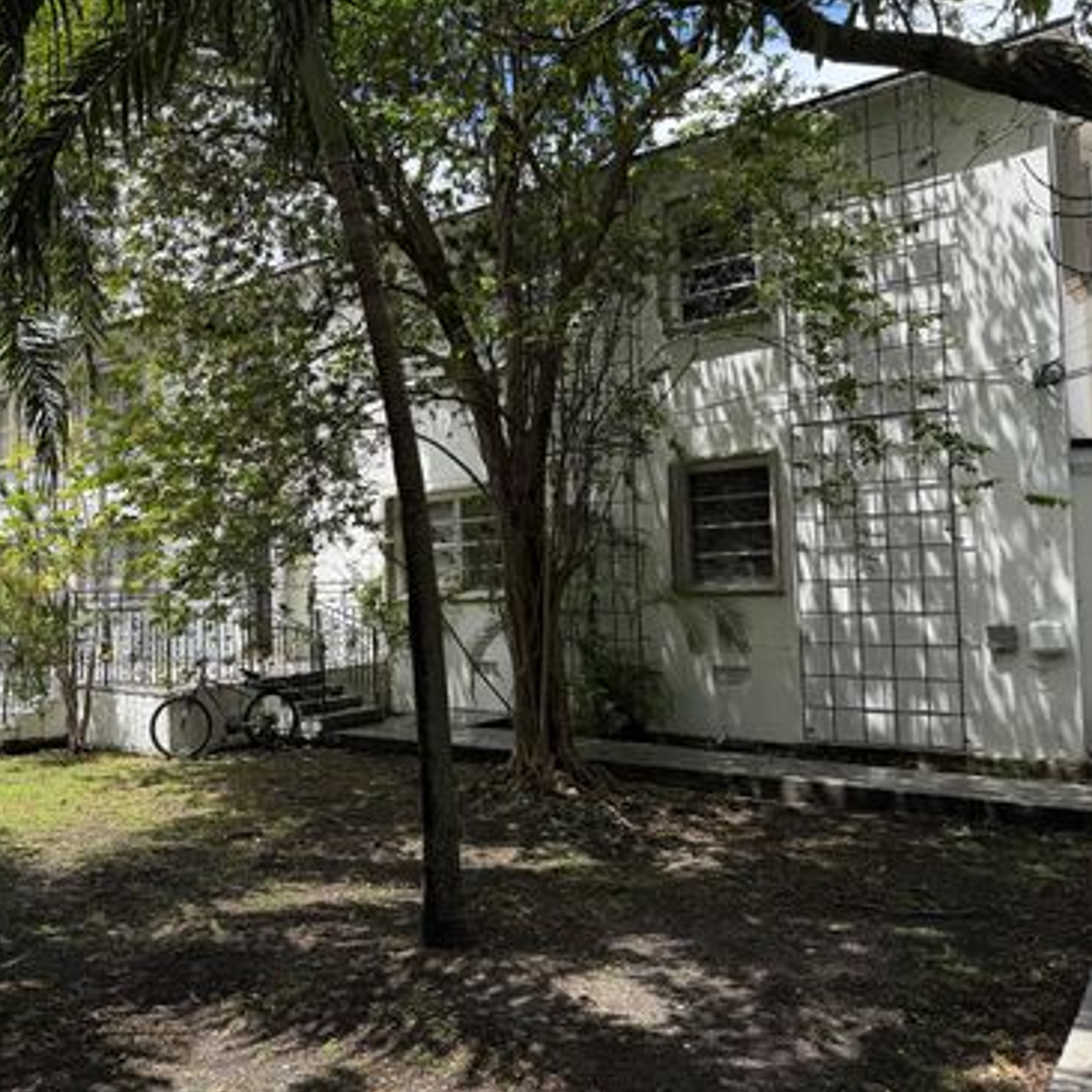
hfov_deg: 54.3
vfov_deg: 55.6
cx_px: 352
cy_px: 539
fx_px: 1035
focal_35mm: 29
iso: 80
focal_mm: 6.76
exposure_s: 1/4975
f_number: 1.78
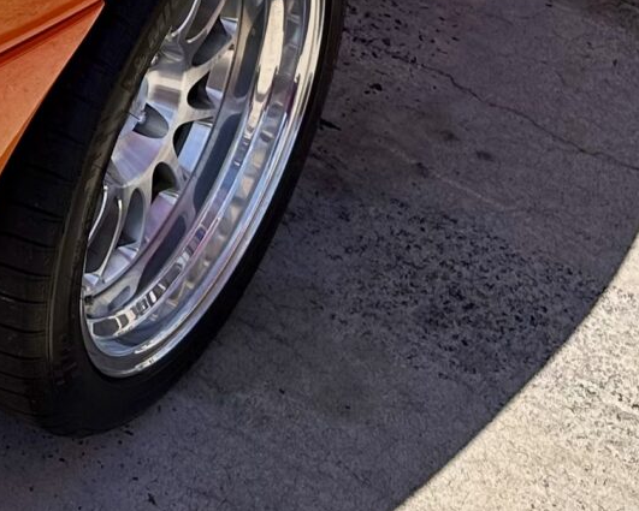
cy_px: -417
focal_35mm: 113
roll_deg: +1.8
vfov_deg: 12.4
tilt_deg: -27.5
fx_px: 2137
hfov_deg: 15.9
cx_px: -245
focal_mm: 6.86
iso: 80
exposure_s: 1/4762
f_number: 1.78
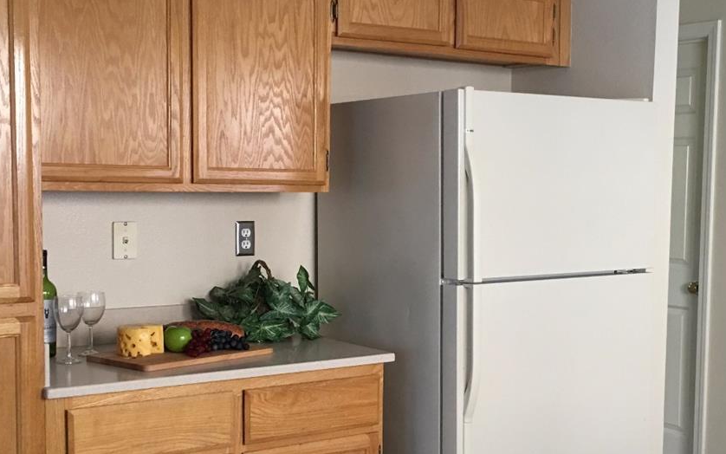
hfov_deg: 36.8
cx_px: 431
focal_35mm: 55
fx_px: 1088
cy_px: 277
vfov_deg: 23.5
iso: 64
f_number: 2.2
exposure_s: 1/15
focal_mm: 4.15
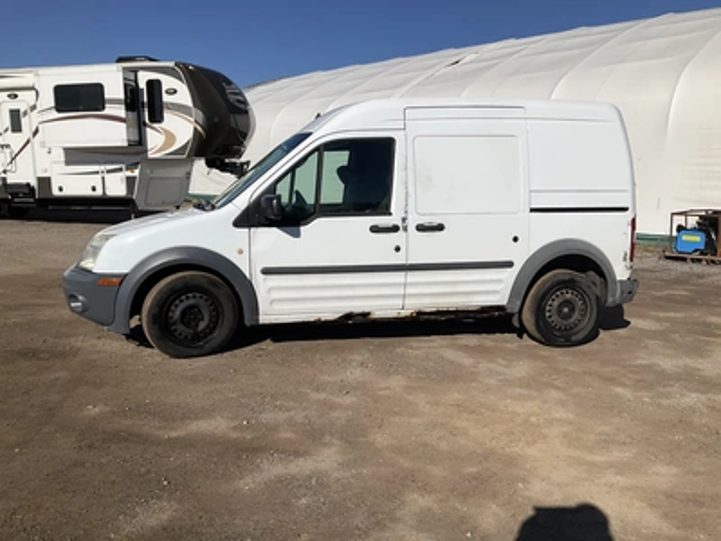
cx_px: 360
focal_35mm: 29
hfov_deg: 61.7
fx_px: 604
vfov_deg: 48.2
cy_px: 270
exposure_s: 1/5263
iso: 25
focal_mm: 3
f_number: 1.8
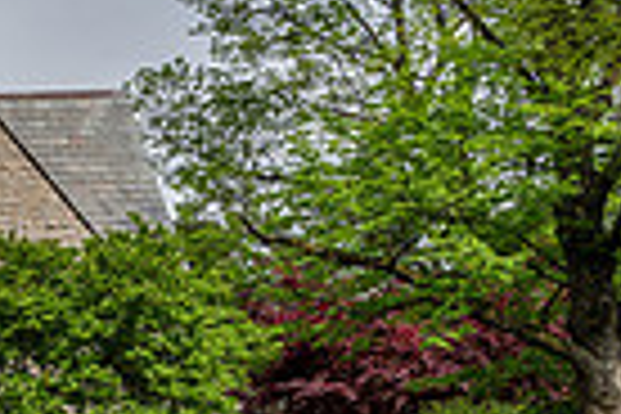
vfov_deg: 13.6
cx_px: -441
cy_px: 223
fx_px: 1742
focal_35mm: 101
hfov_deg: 17.2
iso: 100
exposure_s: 1/160
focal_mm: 24
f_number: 8
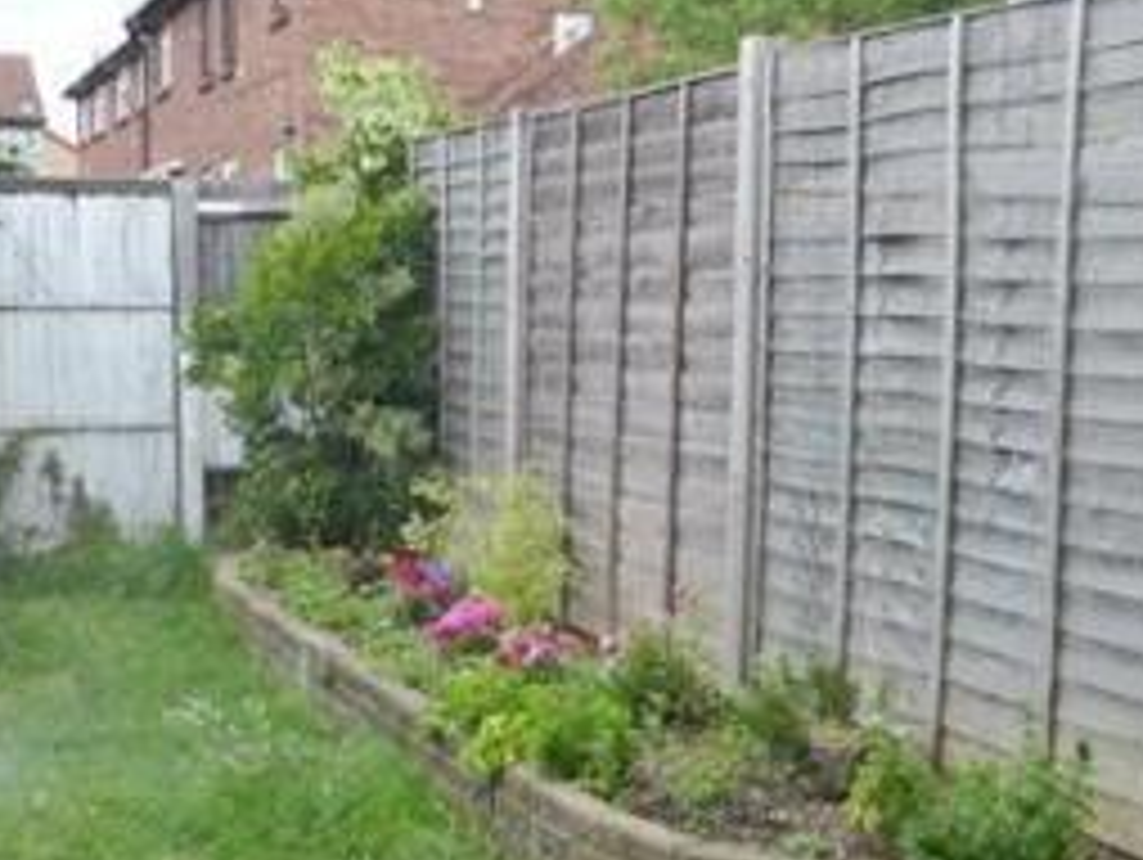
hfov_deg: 34.9
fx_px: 1818
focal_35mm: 55
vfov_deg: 26.5
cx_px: 610
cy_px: 520
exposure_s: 1/100
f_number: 3.3
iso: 200
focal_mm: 4.3
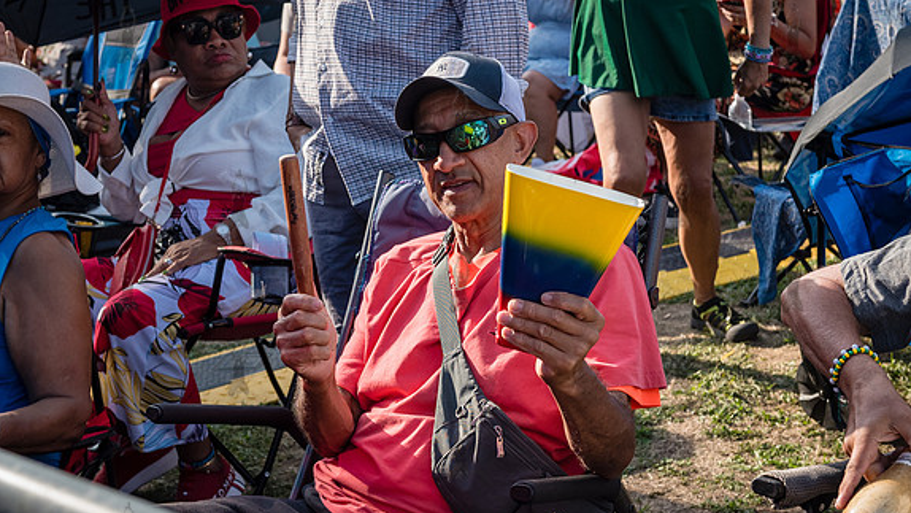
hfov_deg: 31.0
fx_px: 1643
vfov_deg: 17.7
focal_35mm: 68
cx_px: 418
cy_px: 204
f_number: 5
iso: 500
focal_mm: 45
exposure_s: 1/1250
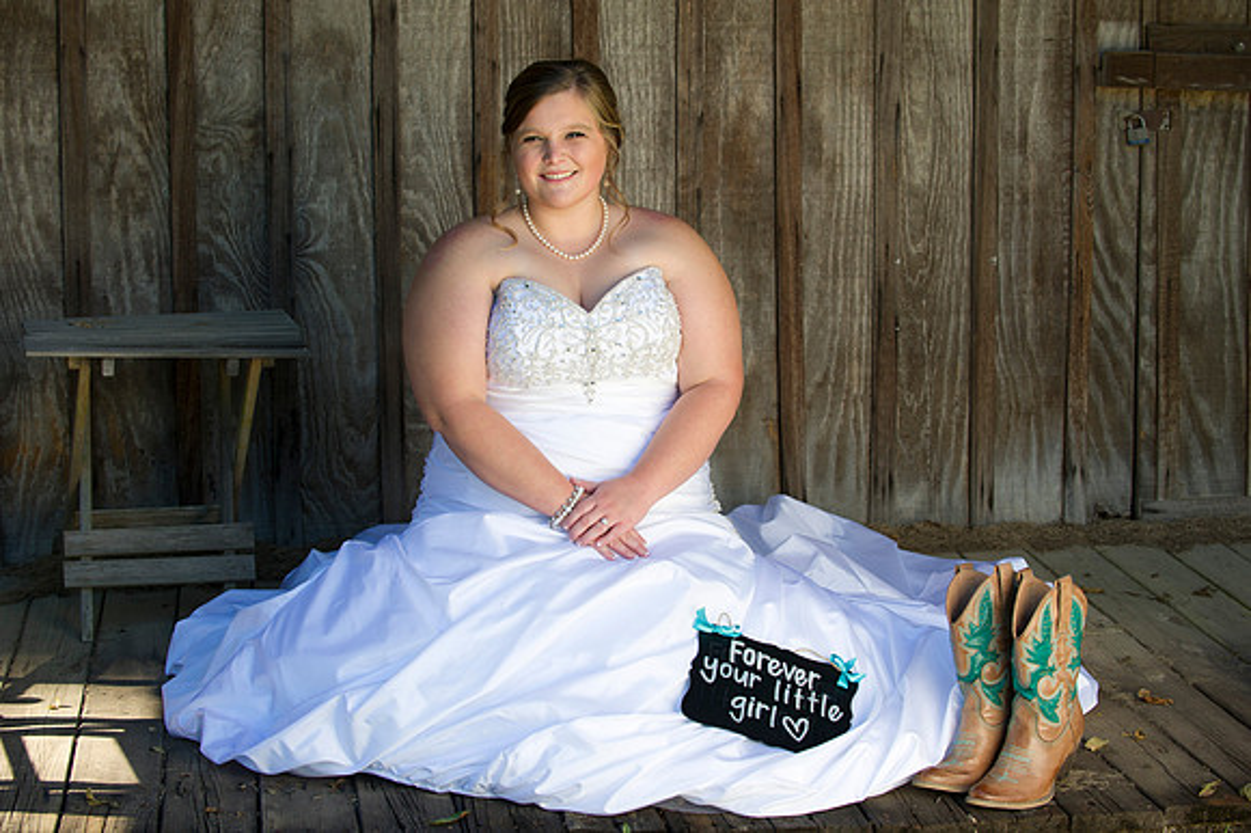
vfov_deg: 19.4
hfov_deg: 28.9
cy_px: 416
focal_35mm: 70
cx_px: 626
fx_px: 2431
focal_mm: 70
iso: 200
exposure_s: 1/160
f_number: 4.5
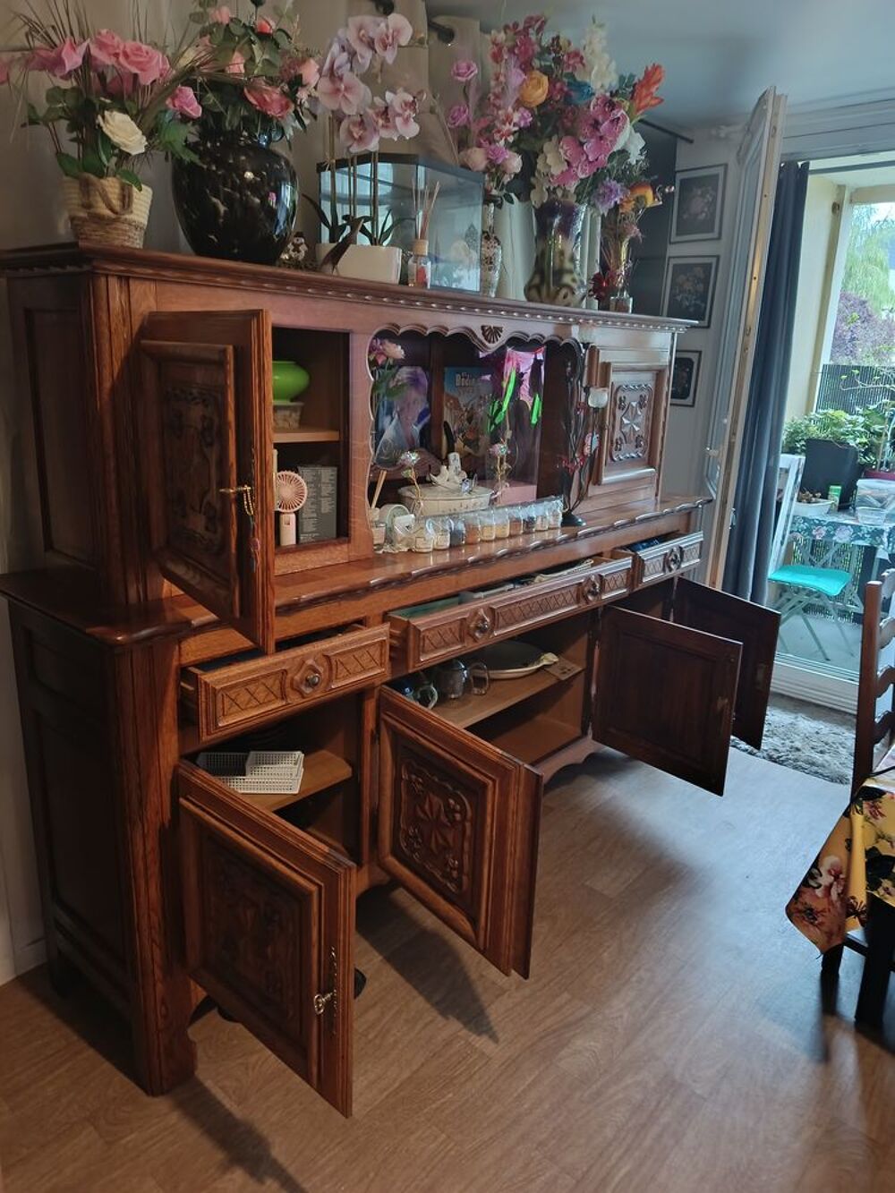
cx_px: 448
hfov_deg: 56.8
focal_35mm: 24
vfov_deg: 71.6
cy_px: 596
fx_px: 827
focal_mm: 5.24
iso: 800
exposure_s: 1/25
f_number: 1.7
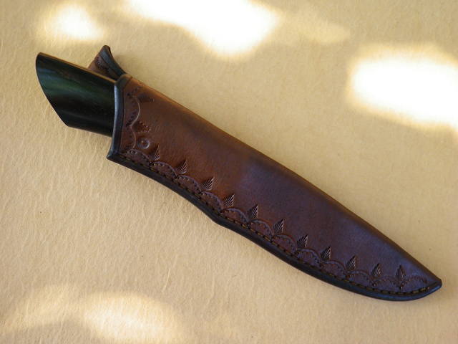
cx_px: 229
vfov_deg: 35.1
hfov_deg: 45.8
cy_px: 172
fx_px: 542
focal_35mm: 41
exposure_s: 1/50
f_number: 3.9
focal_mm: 7.3
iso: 125
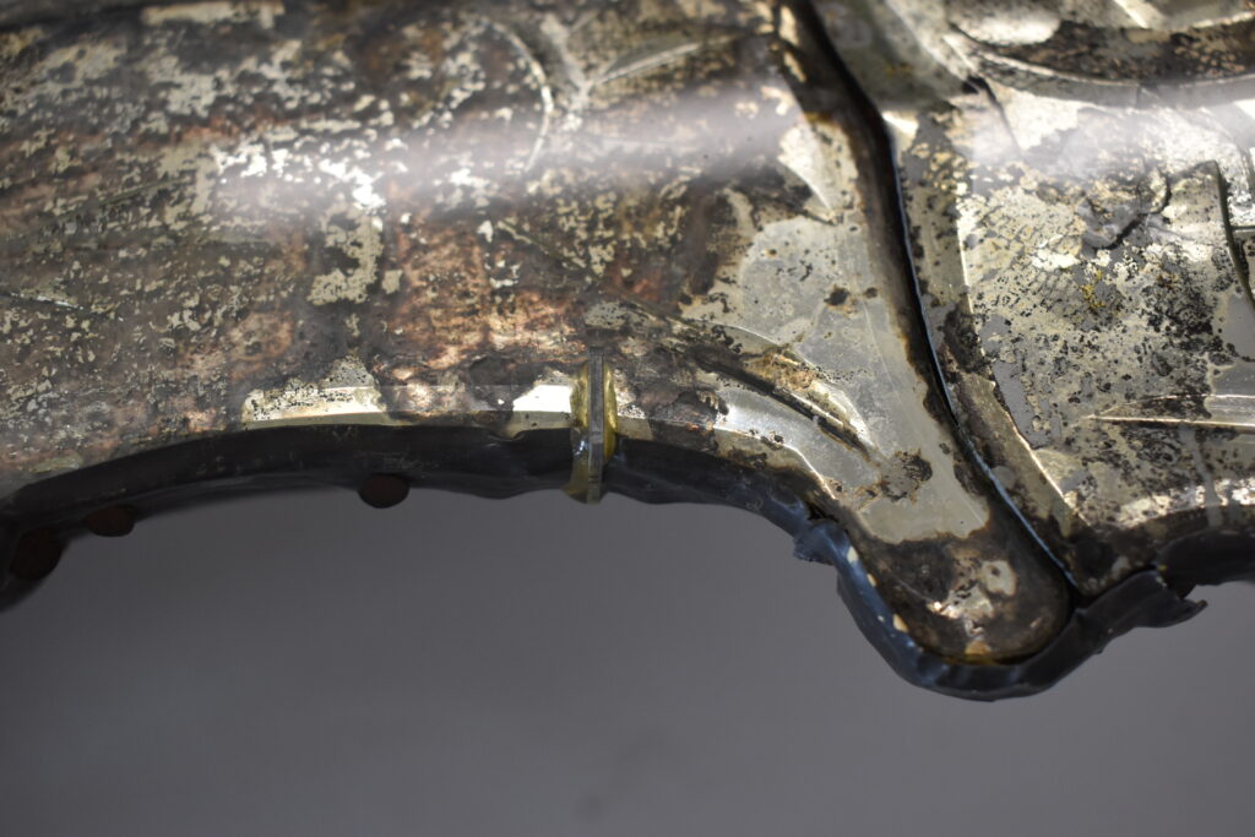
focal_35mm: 42
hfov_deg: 46.4
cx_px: 628
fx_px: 1464
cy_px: 418
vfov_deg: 31.9
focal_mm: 28
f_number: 4.5
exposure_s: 1/125
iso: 800
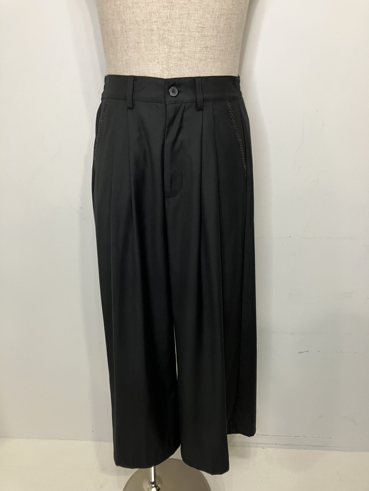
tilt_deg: -25.0
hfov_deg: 49.7
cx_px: 184
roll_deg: +0.8
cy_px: 246
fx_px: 398
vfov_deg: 63.4
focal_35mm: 28
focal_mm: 3.99
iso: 125
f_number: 1.8
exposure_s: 1/50
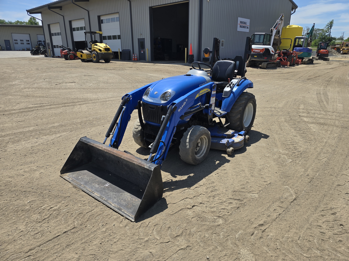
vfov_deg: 58.9
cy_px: 130
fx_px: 232
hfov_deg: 73.9
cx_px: 174
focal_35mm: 23
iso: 12
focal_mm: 6.3
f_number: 1.7
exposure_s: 1/932
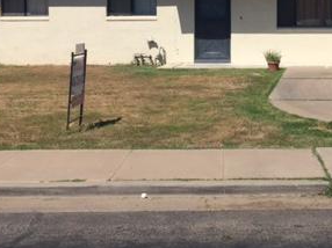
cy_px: 49
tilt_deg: -3.6
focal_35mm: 65
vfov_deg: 22.2
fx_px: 623
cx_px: 244
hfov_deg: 29.4
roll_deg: -1.1
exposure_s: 1/3968
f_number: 2.2
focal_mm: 4.15
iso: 32
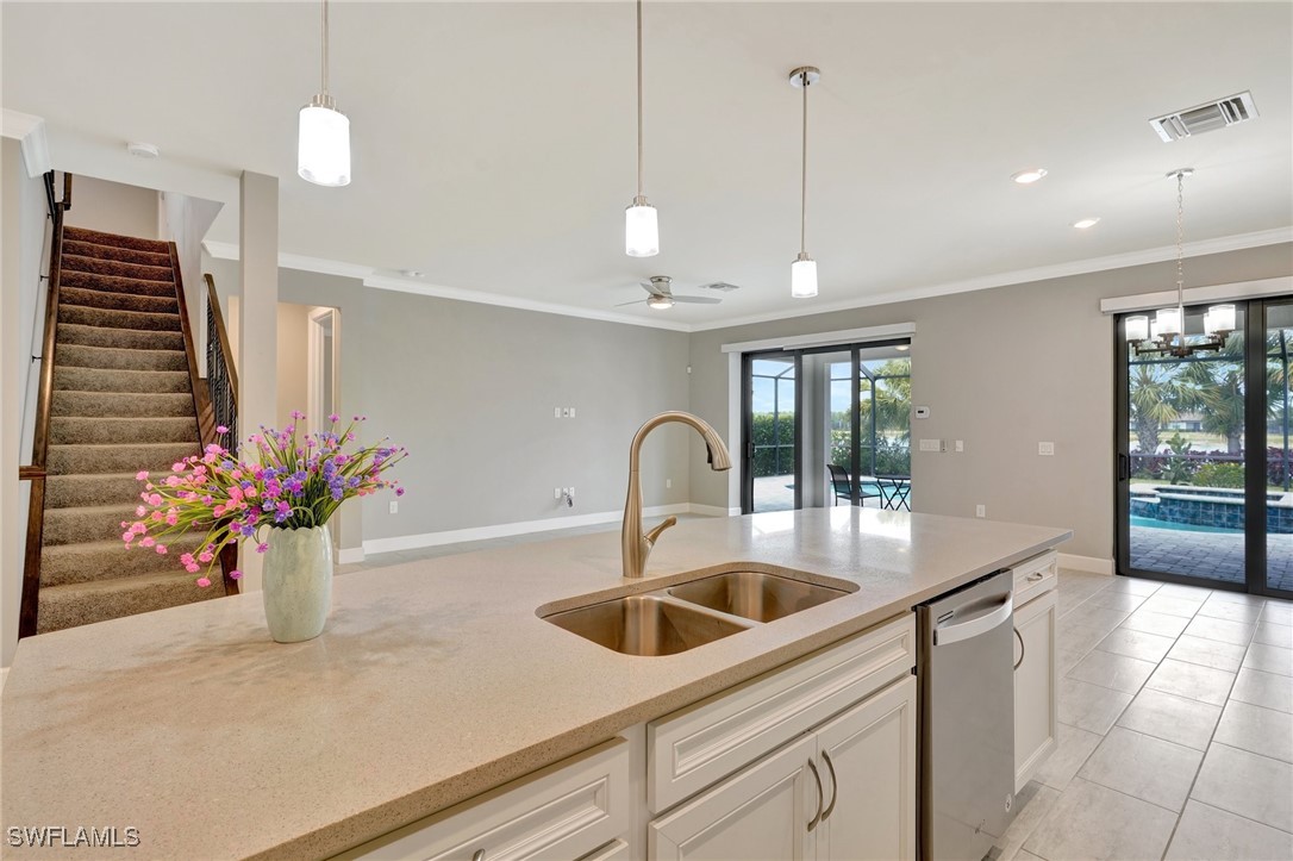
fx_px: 610
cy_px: 430
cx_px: 646
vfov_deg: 70.4
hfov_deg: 93.3
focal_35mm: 17
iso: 500
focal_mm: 17
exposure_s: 1/6
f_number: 8
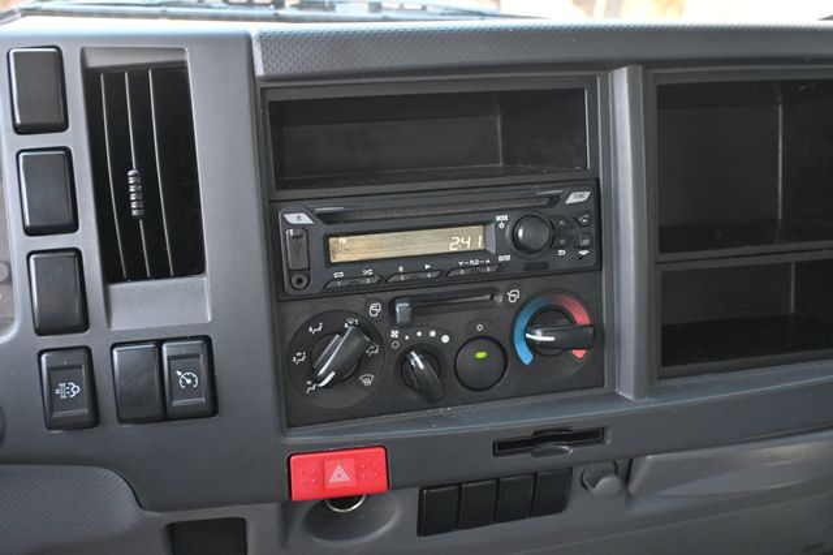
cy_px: 278
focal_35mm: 34
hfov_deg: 55.1
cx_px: 416
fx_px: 798
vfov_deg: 38.3
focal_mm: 23
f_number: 4.2
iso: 1600
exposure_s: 1/125
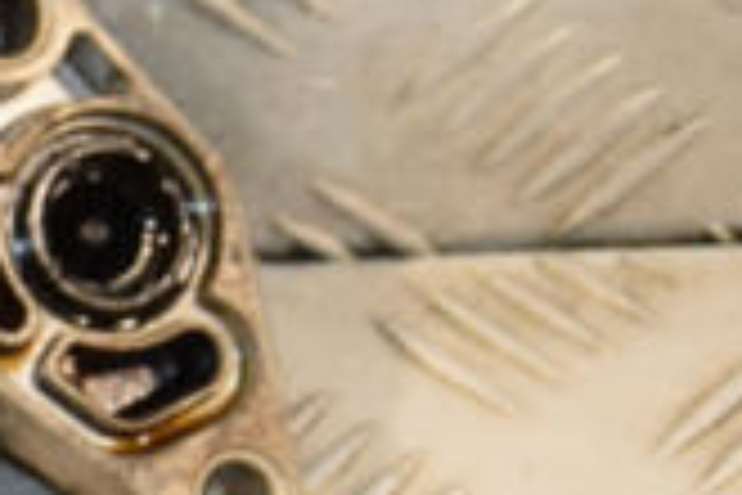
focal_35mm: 284
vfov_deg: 4.8
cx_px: -369
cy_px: 166
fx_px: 5853
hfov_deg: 7.1
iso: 800
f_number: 5.6
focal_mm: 52
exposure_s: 1/200
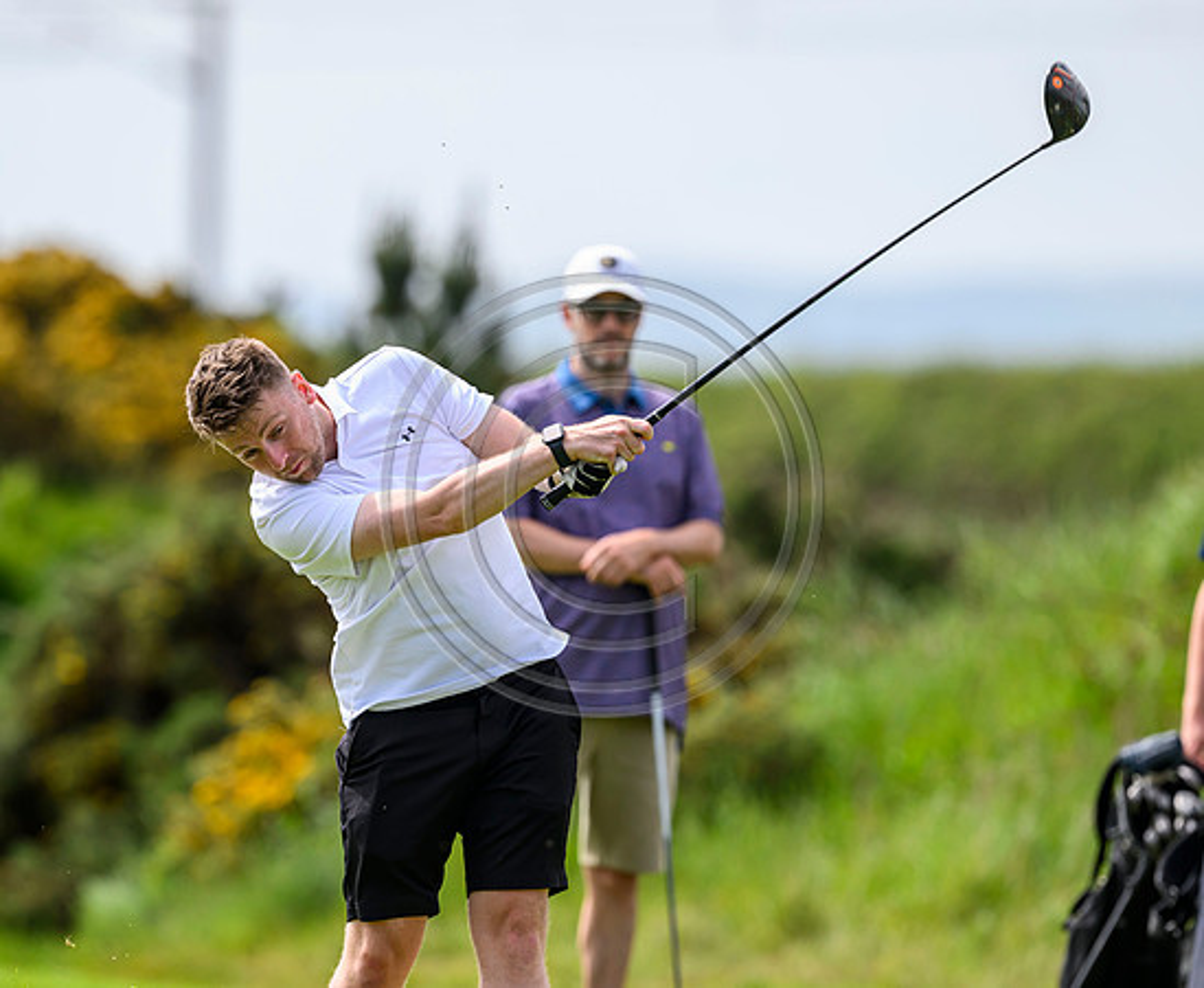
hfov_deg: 3.8
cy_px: 515
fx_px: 18367
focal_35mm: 511
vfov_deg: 3.1
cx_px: 447
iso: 500
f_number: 4
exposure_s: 1/2500
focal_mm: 400
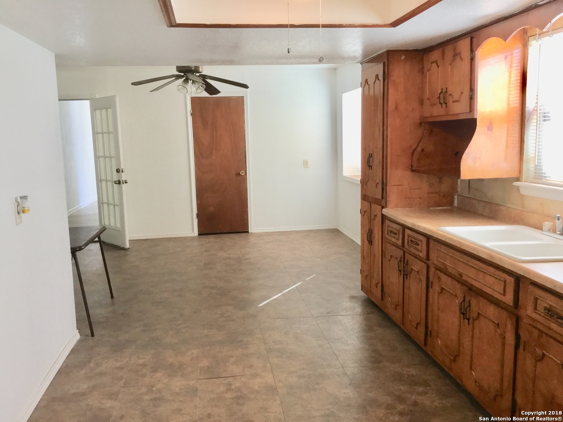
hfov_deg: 58.4
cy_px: 211
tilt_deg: -8.2
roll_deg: +1.9
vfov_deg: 45.4
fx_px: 504
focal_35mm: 31
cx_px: 282
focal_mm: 3.3
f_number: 2.4
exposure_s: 1/30
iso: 50
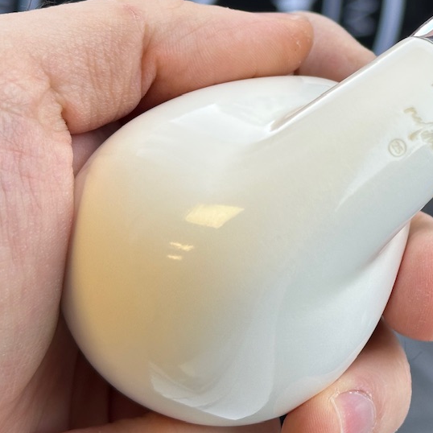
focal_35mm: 101
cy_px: 92
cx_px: 489
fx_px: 1429
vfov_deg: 17.1
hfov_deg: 16.6
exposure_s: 1/100
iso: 50
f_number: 1.78
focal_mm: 6.86
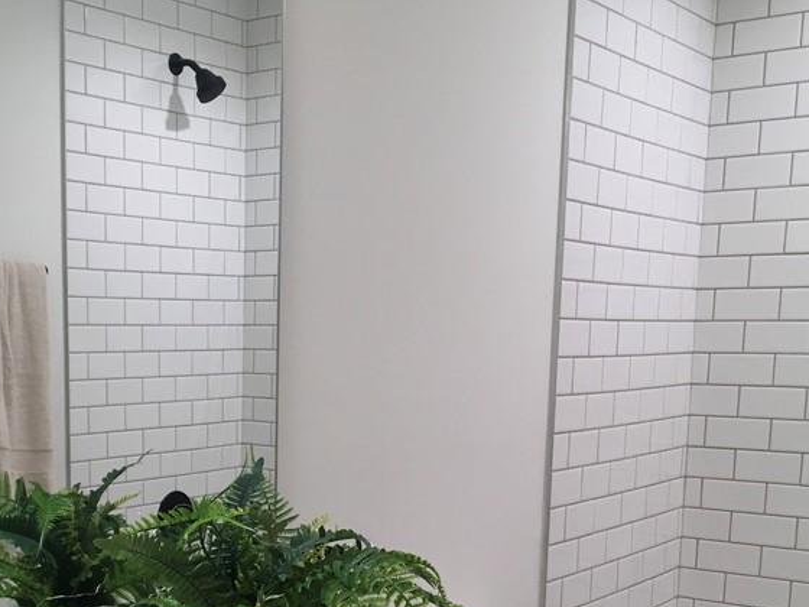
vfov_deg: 26.7
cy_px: 529
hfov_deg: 35.2
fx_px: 1239
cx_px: 185
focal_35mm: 53
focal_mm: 4.15
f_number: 2.2
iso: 25
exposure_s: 1/40
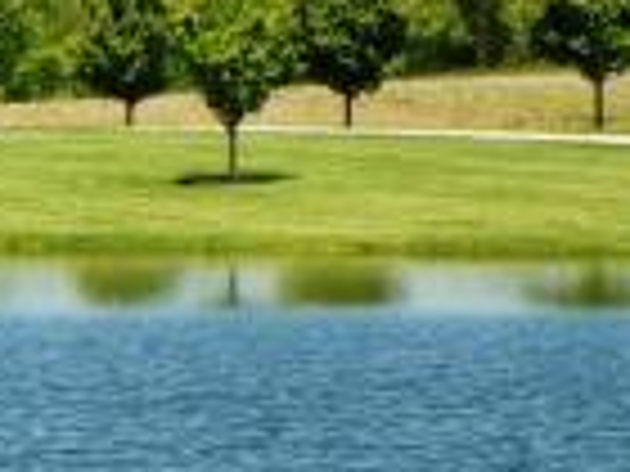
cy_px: 333
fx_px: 6024
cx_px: -598
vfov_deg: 4.5
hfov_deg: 5.9
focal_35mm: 331
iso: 64
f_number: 4.5
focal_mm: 14.2
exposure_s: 1/400
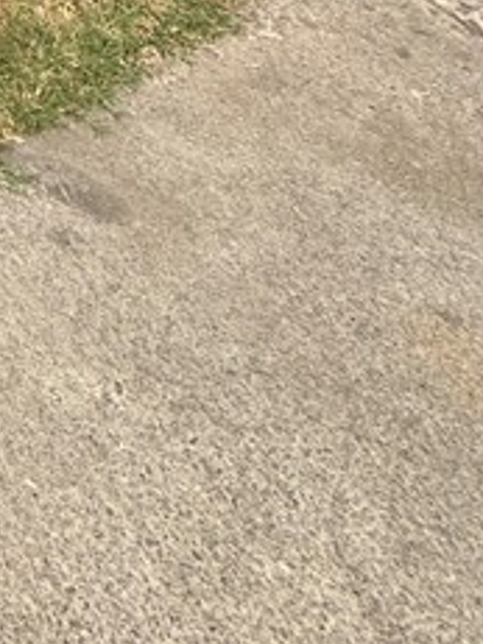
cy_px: -700
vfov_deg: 18.1
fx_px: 1155
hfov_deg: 16.0
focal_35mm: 62
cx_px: -581
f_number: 2.2
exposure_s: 1/799
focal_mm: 2.22
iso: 50
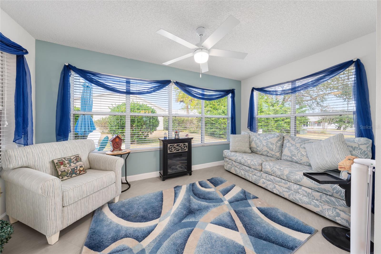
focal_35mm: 12
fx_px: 127
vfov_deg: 90.0
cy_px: 127
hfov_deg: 112.6
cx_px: 190
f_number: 7.1
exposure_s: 1/8
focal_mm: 12
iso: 125
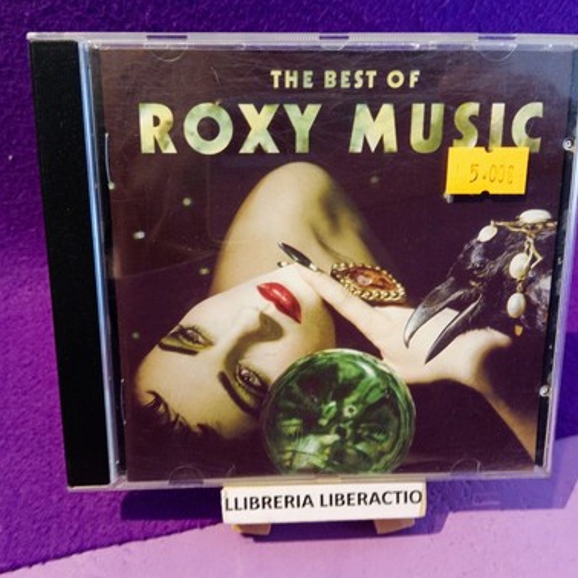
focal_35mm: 31
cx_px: 274
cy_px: 287
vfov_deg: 52.5
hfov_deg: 52.5
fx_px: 586
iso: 1151
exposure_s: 1/33.3
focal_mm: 3.96
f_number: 1.8
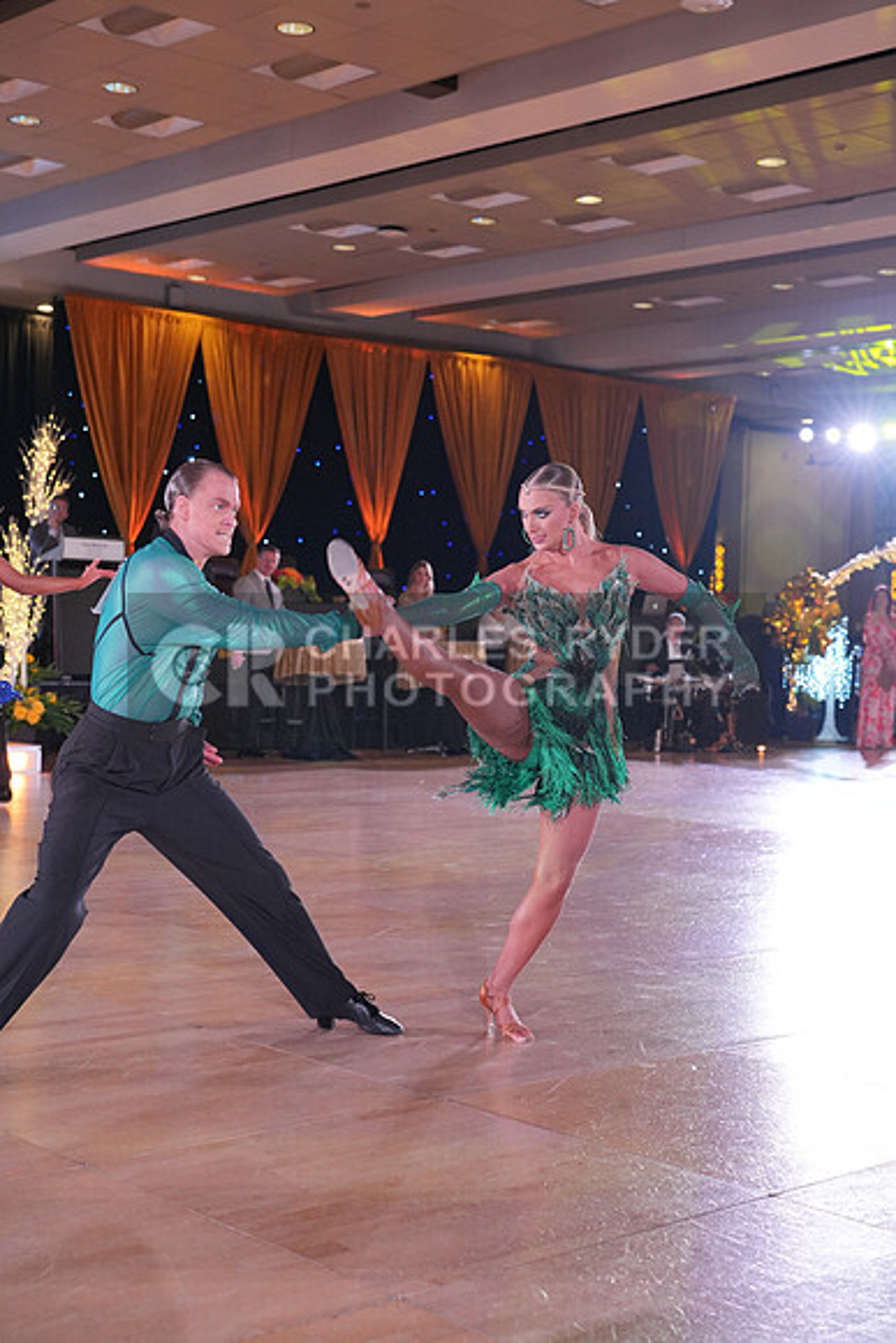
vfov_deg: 38.2
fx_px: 1940
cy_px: 672
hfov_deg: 26.0
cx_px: 448
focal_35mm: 52
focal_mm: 52
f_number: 4
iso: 2500
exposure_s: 1/500
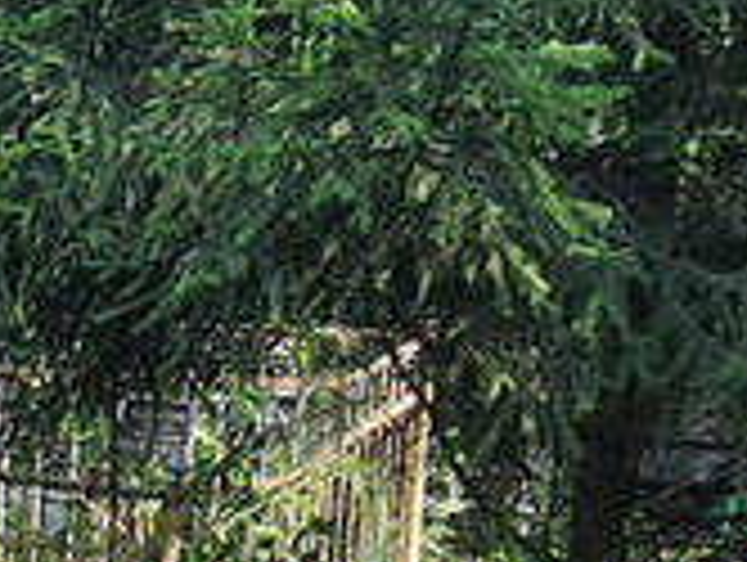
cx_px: -261
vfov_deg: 8.1
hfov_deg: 11.9
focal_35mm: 160
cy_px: 1637
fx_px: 3458
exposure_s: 1/201
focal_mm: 4.32
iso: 50
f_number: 1.7
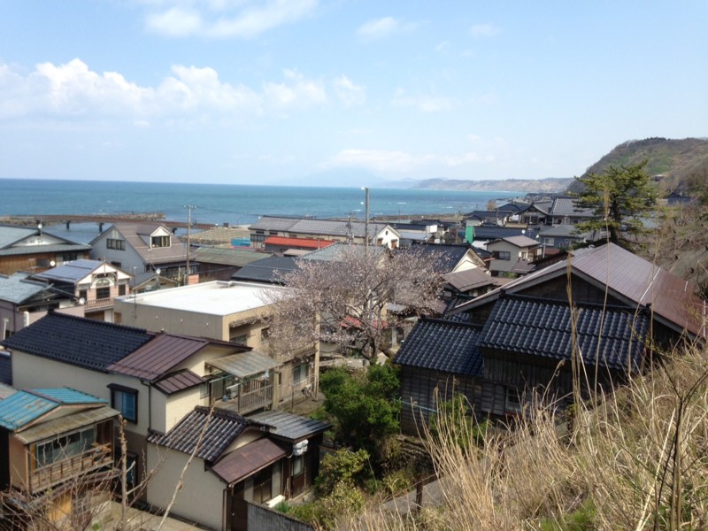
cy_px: 266
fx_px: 675
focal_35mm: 33
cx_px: 354
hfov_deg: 55.4
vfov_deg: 42.9
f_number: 2.4
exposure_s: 1/1063
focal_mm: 4.13
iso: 50
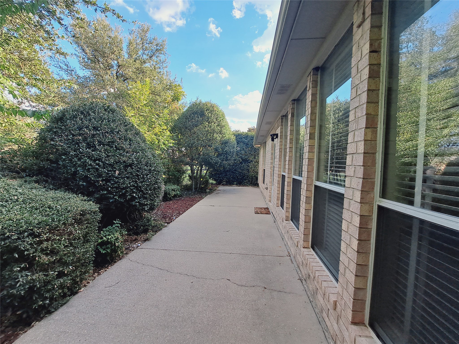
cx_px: 230
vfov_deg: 89.9
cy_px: 172
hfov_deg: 106.2
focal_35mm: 13
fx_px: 172
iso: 40
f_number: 2.2
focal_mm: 1.74
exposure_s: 1/443
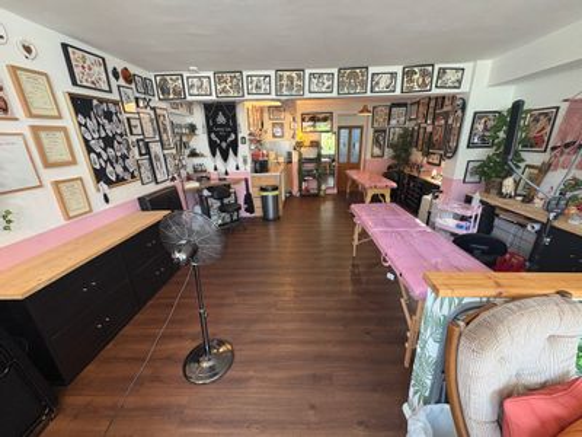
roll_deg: +2.6
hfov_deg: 102.1
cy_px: 218
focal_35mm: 14
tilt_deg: -18.8
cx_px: 291
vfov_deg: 85.7
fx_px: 235
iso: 400
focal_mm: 2.22
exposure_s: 1/50
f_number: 2.2
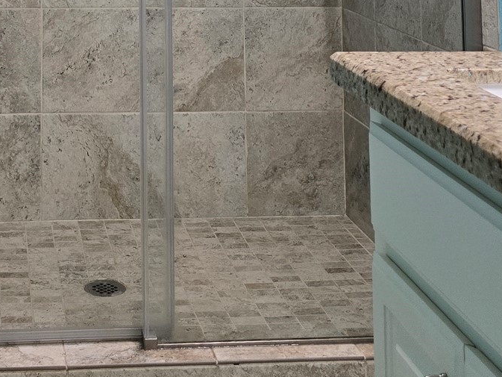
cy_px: -187
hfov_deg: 26.9
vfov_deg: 18.6
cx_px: 63
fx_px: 1015
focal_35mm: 70
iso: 200
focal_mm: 6.3
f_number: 1.7
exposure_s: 1/120
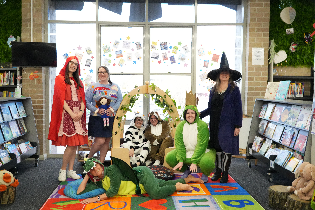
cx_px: 158
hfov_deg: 57.2
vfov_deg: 40.0
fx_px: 289
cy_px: 105
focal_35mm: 33
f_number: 4
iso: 6400
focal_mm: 22
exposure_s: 1/640
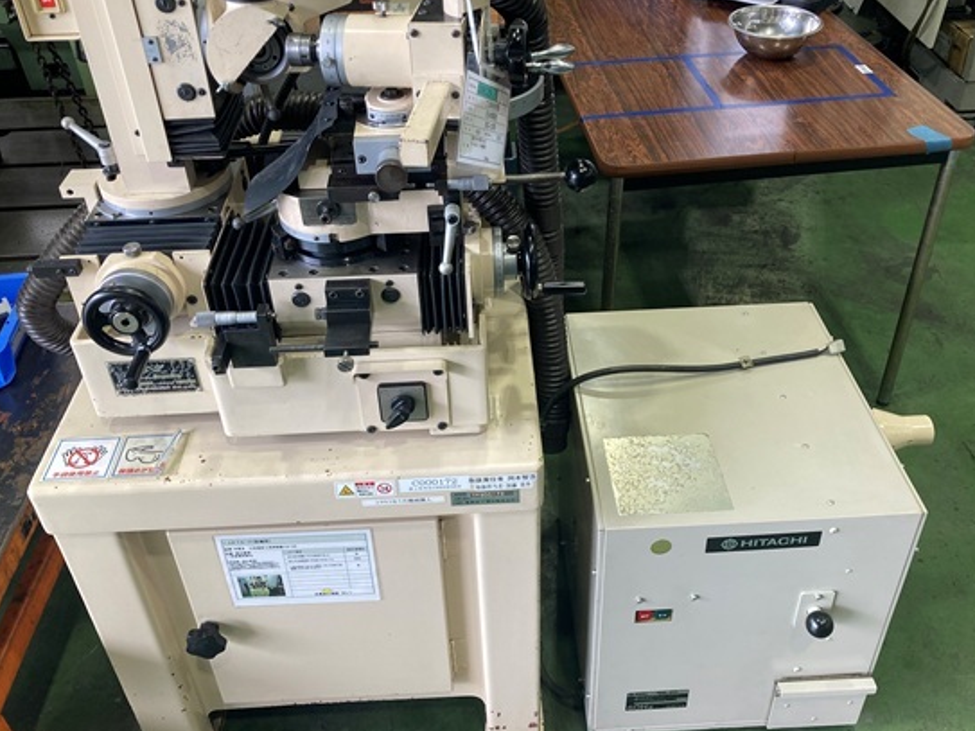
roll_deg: +2.8
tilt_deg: -35.9
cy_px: 313
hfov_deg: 55.4
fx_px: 929
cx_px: 499
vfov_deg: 42.8
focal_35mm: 33
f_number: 1.8
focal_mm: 3.99
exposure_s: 1/60
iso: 50
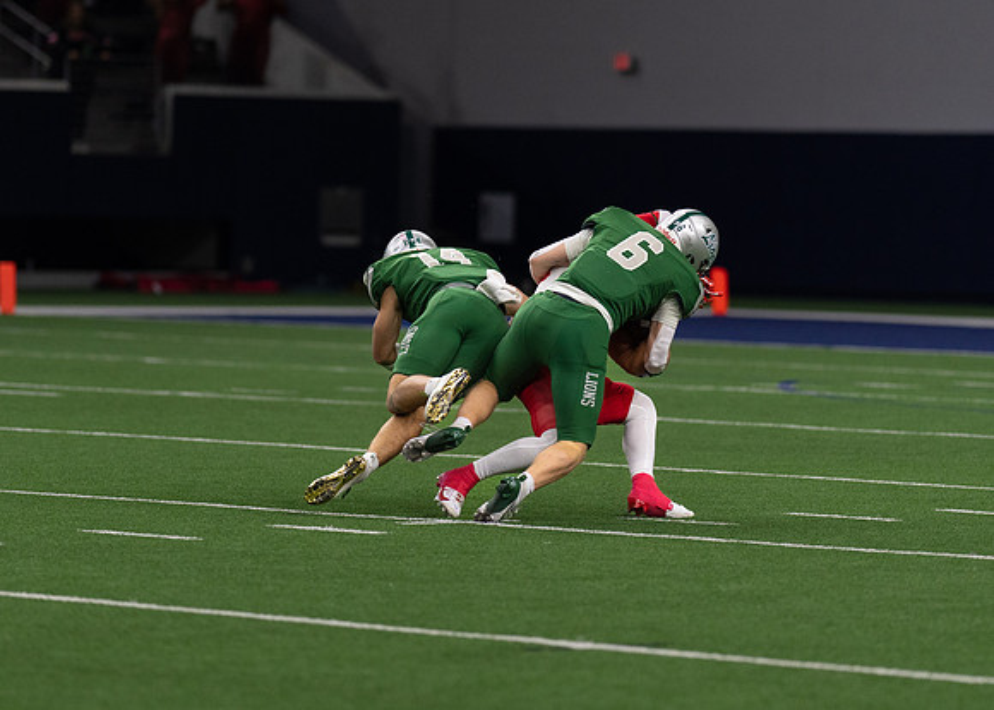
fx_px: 7368
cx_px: 407
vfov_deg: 5.5
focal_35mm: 261
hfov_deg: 7.7
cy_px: 238
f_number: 1.8
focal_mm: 135
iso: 1000
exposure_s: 1/1600
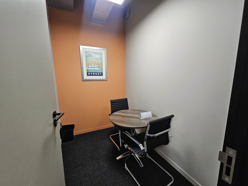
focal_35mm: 13
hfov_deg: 106.2
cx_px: 124
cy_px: 93
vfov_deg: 89.9
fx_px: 93
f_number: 2.2
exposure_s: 1/100
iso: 400
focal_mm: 2.2
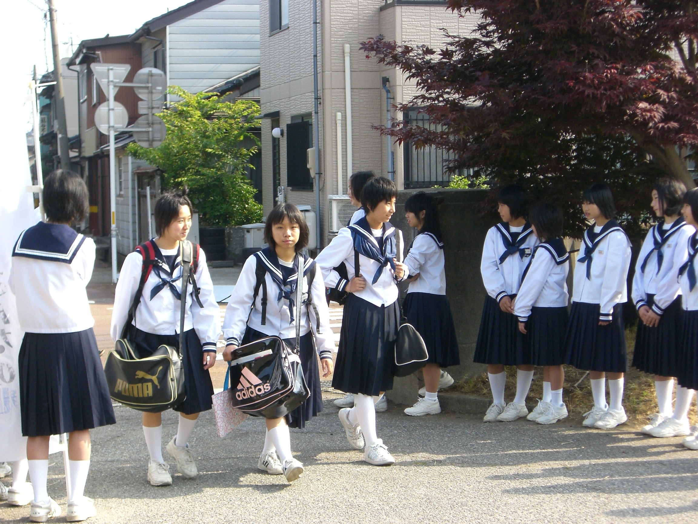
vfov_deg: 18.7
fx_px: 1593
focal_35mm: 79
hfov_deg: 24.7
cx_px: 349
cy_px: 262
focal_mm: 12.8
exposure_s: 1/320
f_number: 4.1
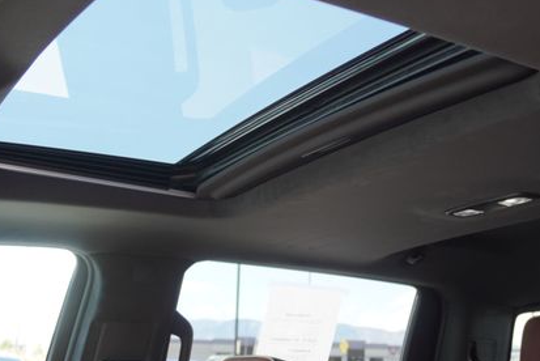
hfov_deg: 40.2
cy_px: 184
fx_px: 732
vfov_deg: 27.7
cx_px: 340
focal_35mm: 49
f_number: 4
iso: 100
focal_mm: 21
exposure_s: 1/60
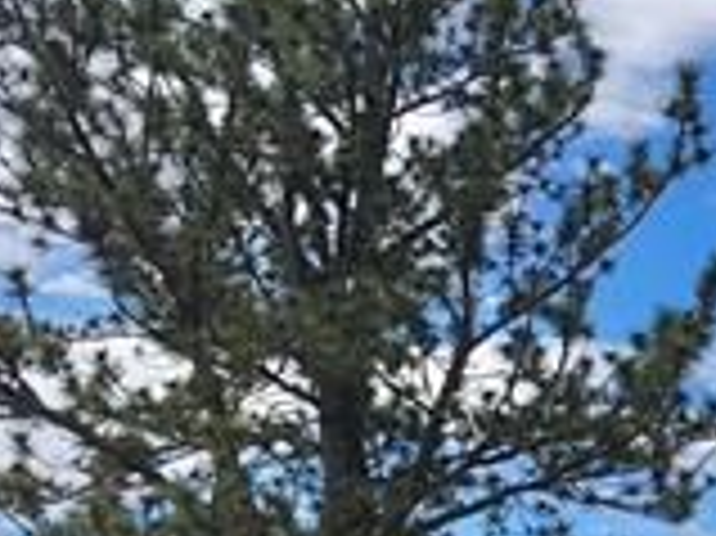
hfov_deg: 16.6
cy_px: 658
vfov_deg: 12.7
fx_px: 2336
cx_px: 896
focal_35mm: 113
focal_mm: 3.99
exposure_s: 1/1473
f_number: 1.8
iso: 20
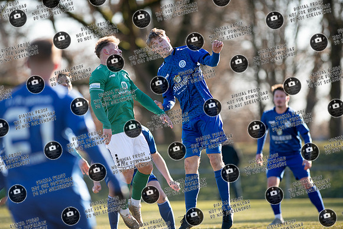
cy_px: 114
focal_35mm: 300
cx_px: 172
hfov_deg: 6.9
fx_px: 2859
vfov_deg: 4.6
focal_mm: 300
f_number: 3.2
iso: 400
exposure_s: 1/1600
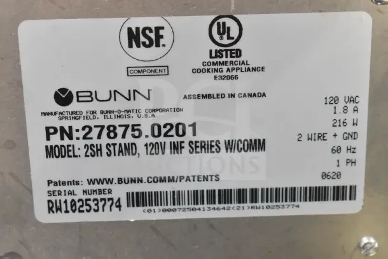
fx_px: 889
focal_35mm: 82
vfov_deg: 16.6
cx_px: 194
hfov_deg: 24.6
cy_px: 130
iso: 6400
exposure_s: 1/160
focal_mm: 55
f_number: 6.3
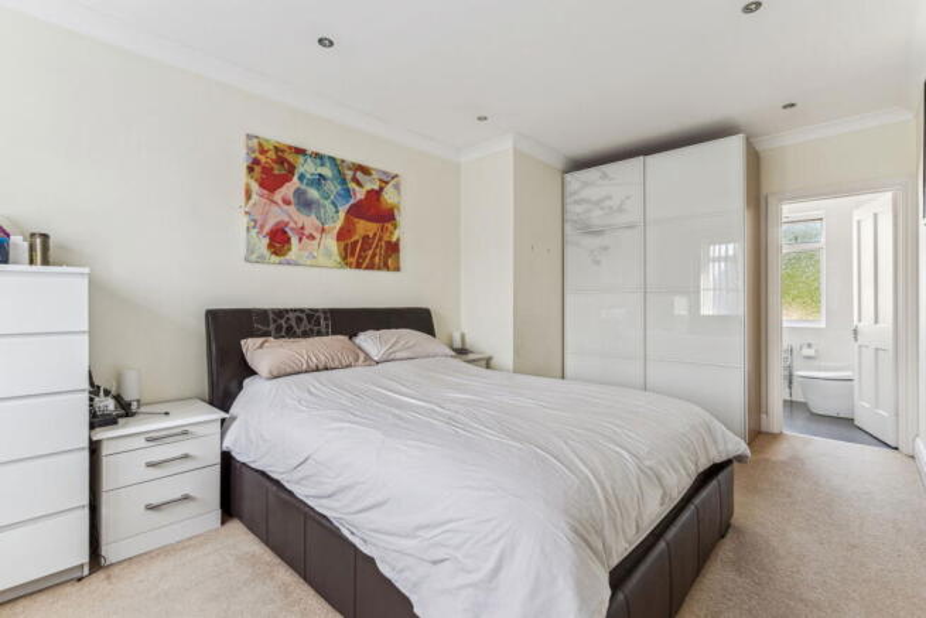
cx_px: 463
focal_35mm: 16
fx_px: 412
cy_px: 309
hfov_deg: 96.7
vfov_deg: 73.8
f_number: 8
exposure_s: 1/15
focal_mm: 16
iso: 200
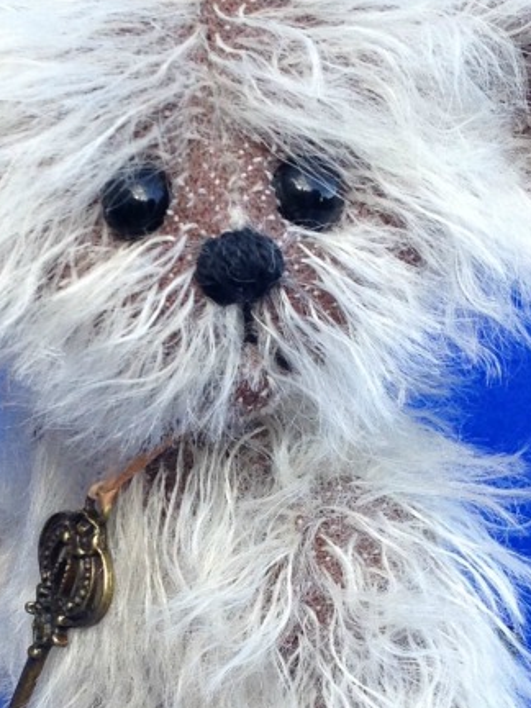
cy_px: 552
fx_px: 1657
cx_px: 210
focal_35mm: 81
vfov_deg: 23.8
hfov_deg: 18.2
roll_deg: -4.8
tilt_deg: -36.6
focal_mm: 4.28
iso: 50
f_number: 2.4
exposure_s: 1/220
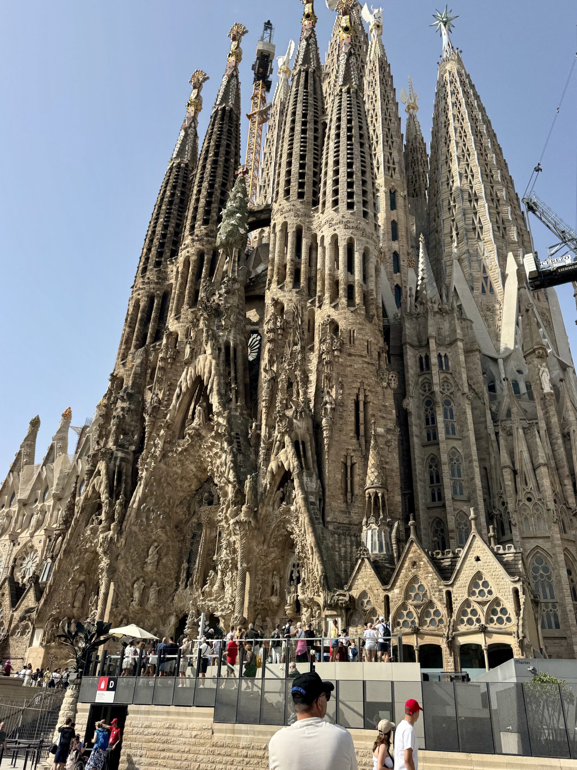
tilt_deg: +31.4
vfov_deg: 65.1
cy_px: 339
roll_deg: -1.8
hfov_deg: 51.3
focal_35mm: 27
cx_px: 299
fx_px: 600
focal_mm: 6.76
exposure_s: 1/3597
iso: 80
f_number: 1.78
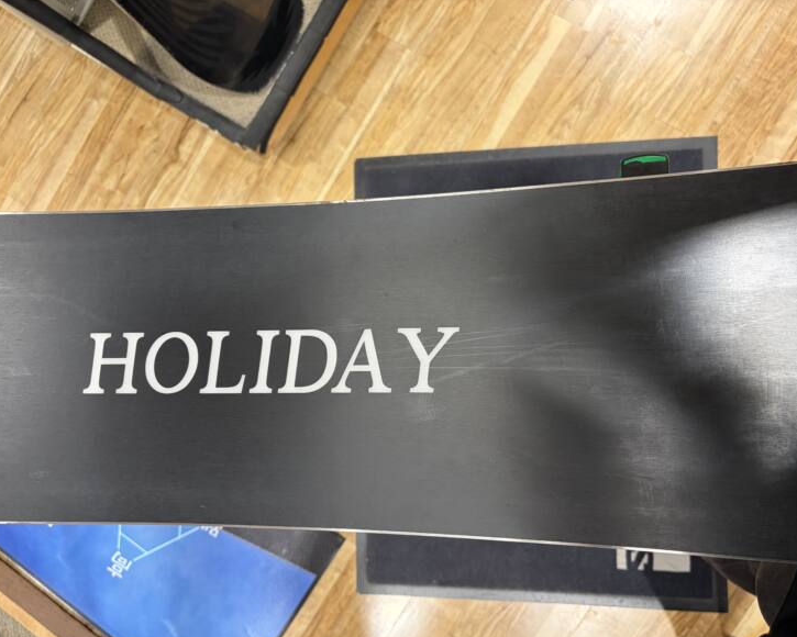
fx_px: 660
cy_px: 327
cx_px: 400
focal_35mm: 28
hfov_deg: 62.2
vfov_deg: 51.5
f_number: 1.6
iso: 80
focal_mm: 5.96
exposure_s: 1/100
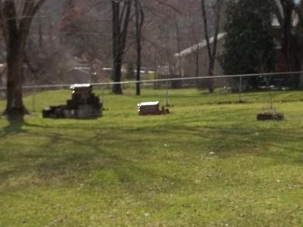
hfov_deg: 22.3
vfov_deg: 17.0
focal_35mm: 87
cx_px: 230
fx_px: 762
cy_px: 99
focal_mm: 5.9
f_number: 8
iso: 64
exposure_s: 1/160
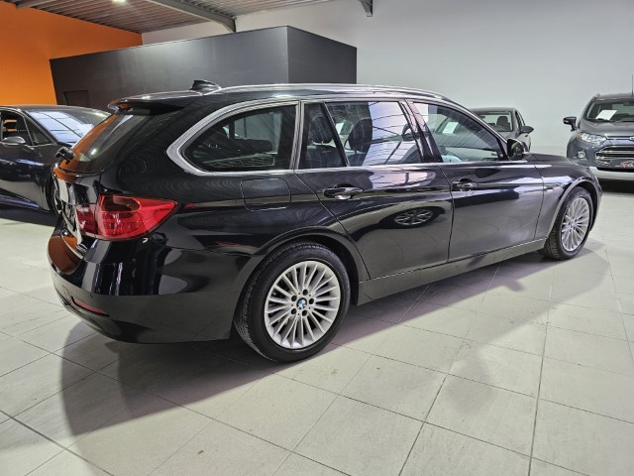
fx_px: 421
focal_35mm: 23
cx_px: 317
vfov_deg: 58.9
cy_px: 238
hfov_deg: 73.9
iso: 200
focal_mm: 6.3
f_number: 1.7
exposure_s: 1/100
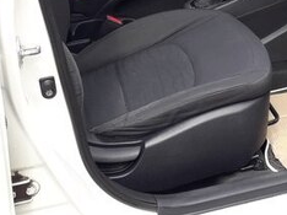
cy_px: -26
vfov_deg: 17.9
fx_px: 654
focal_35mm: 79
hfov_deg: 22.2
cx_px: 373
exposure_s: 1/199
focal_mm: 3.7
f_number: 1.9
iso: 40
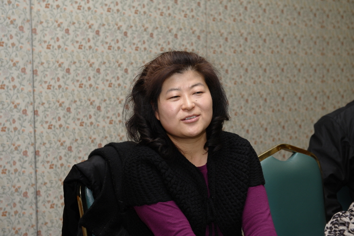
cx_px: 177
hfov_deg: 28.9
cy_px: 118
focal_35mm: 70
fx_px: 688
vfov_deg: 19.4
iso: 800
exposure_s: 1/125
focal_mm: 70
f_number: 5.6
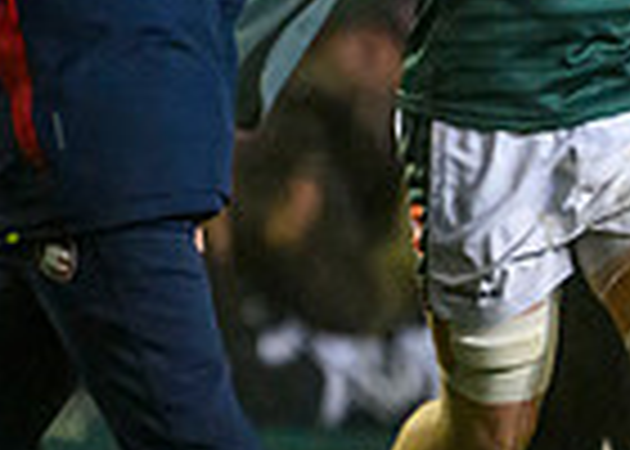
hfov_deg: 0.7
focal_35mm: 2773
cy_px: 169
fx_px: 49616
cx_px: 1553
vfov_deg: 0.5
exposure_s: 1/1250
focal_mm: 560
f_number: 4
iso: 8000
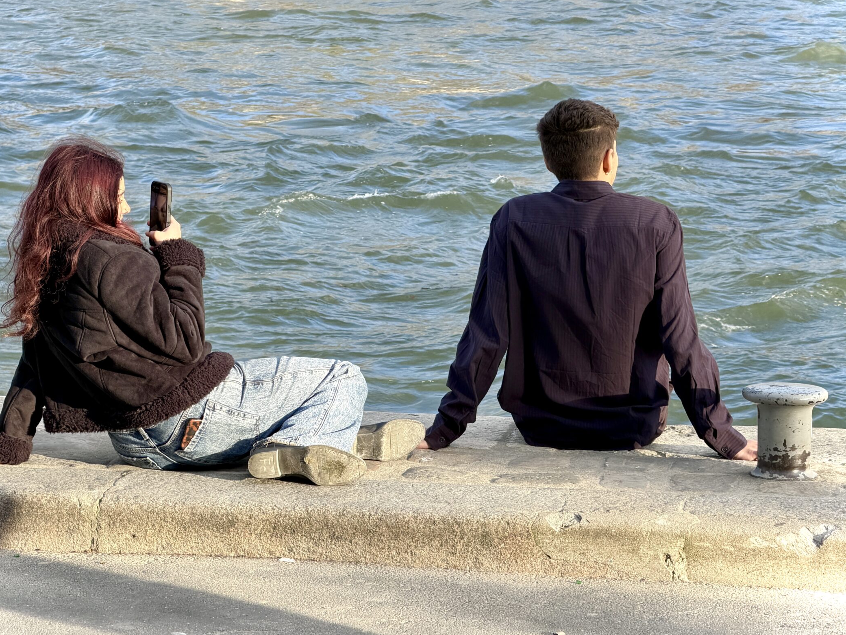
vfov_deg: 12.0
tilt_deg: -8.5
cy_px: 271
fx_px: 3006
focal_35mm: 123
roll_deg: +0.6
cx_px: 356
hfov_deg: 16.0
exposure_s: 1/266
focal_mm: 16.89
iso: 50
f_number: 2.8
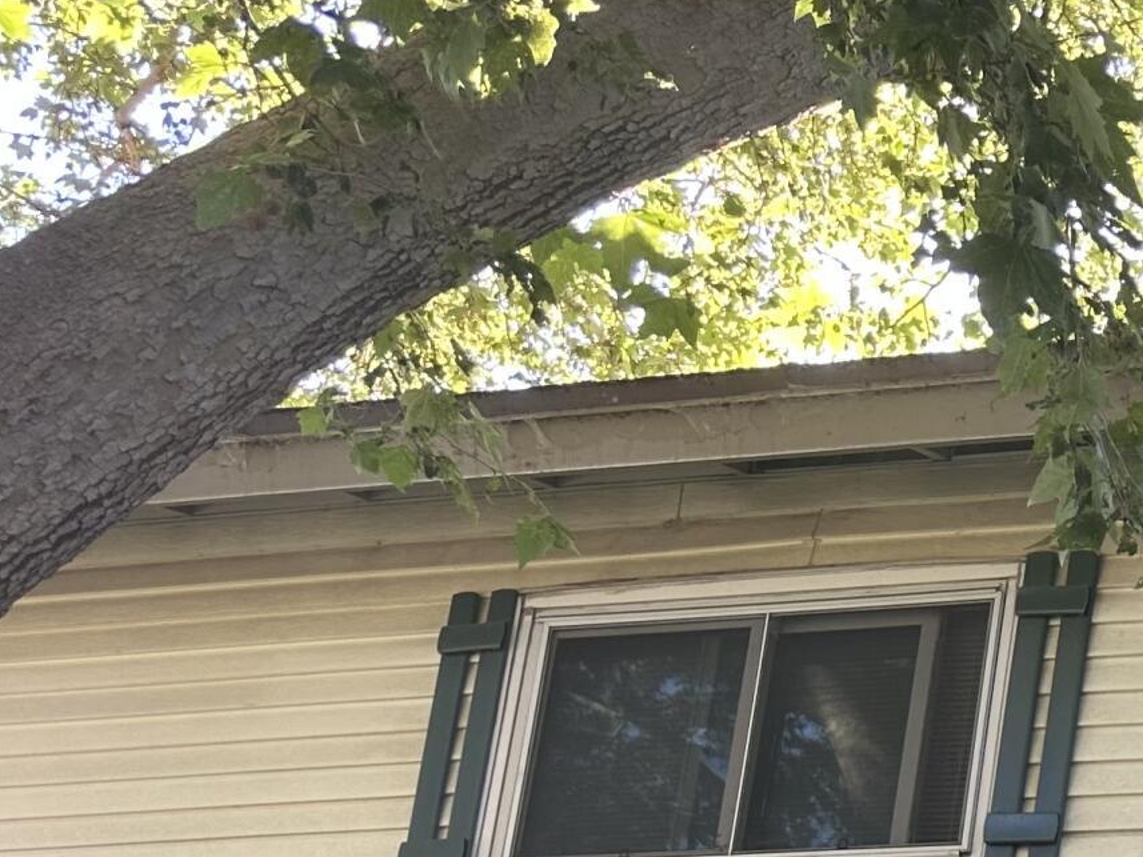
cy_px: 1377
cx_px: 1917
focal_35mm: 84
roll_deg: -1.8
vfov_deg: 15.8
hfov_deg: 19.1
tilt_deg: +13.1
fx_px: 2774
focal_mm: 6.86
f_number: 1.78
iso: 64
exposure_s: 1/214
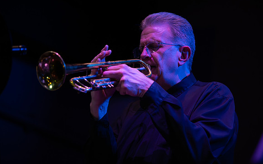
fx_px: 810
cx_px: 132
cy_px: 78
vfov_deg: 11.6
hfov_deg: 18.4
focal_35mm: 113
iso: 6400
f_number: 2.8
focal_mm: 110
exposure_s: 1/250
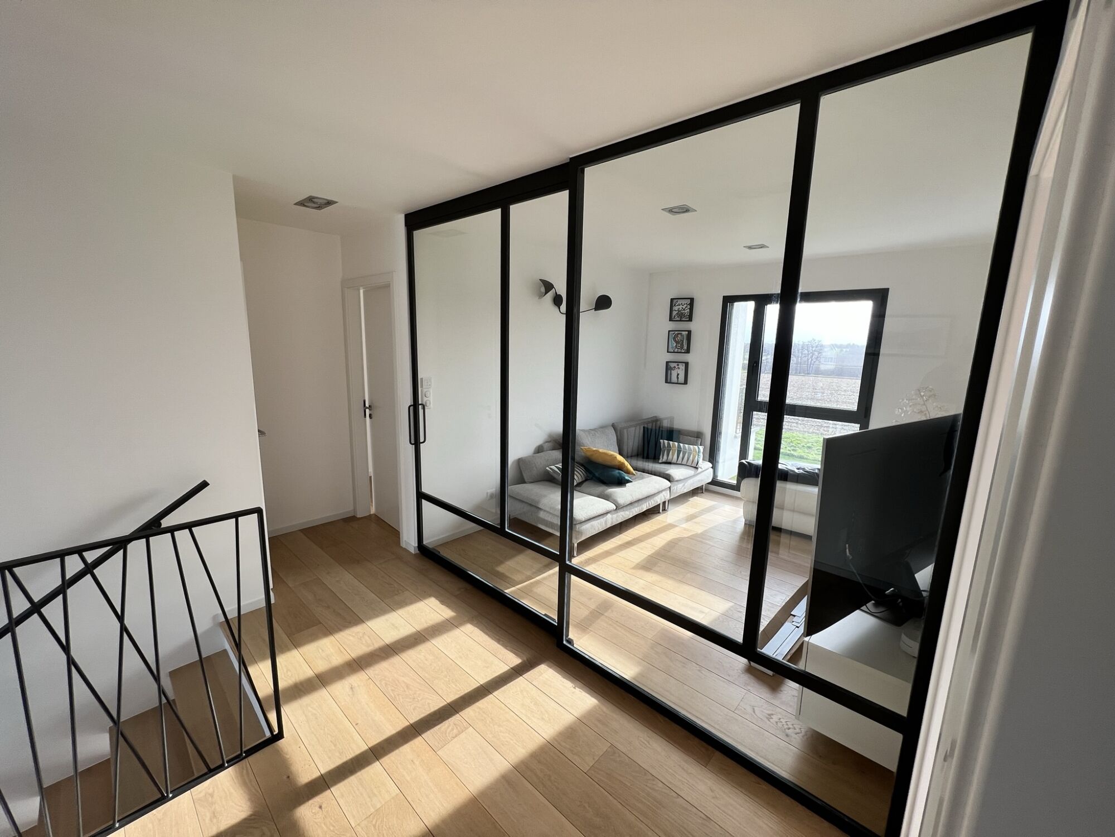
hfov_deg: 106.2
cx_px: 558
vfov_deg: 89.9
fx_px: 419
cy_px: 418
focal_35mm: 13
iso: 32
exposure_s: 1/125
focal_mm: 1.57
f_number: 1.8
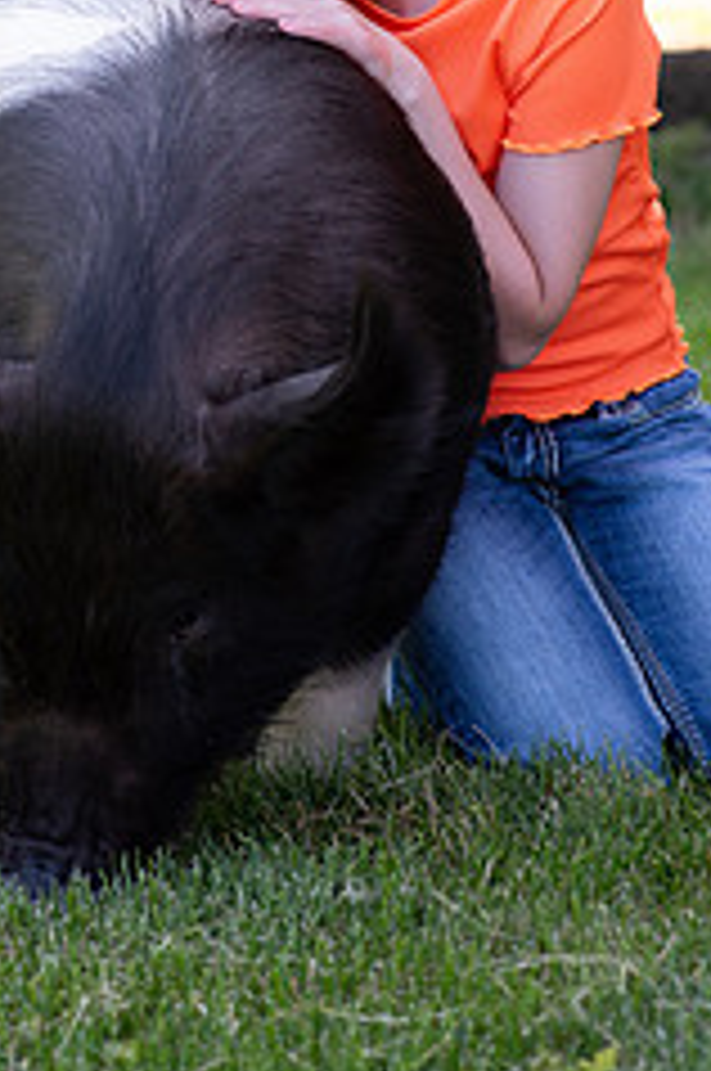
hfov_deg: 8.5
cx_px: 234
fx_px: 4783
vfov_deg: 12.7
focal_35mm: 161
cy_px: 117
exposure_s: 1/200
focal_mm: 85
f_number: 5.6
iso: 450
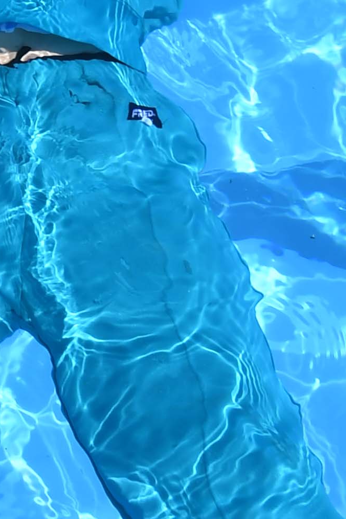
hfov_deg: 7.8
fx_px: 2509
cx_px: -123
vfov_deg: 11.5
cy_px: -159
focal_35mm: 174
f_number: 7.1
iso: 100
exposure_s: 1/640
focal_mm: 21
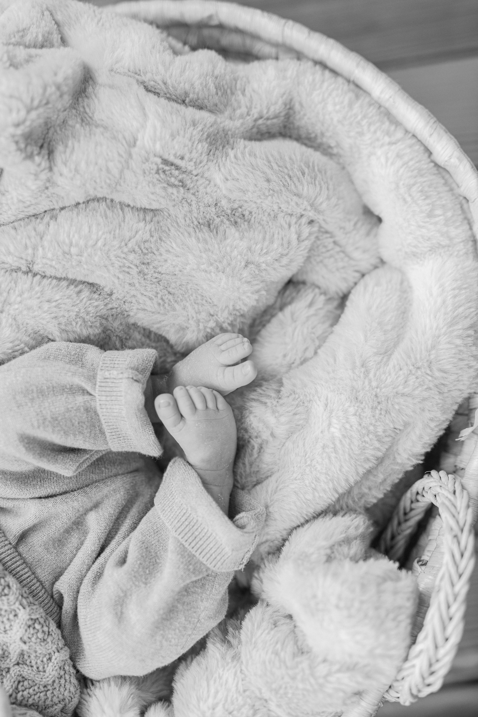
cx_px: 239
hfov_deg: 27.0
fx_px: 996
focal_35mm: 50
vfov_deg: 39.6
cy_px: 358
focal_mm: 50
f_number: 2
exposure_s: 1/250
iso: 320
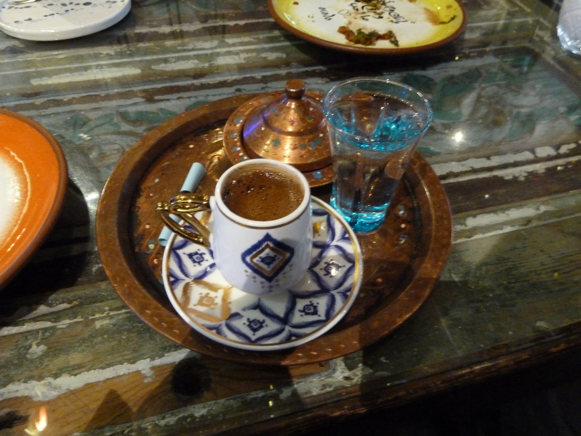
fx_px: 420
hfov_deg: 69.4
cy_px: 218
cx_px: 290
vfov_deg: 54.9
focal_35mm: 25
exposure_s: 1/8
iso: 800
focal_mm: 4.1
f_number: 3.3
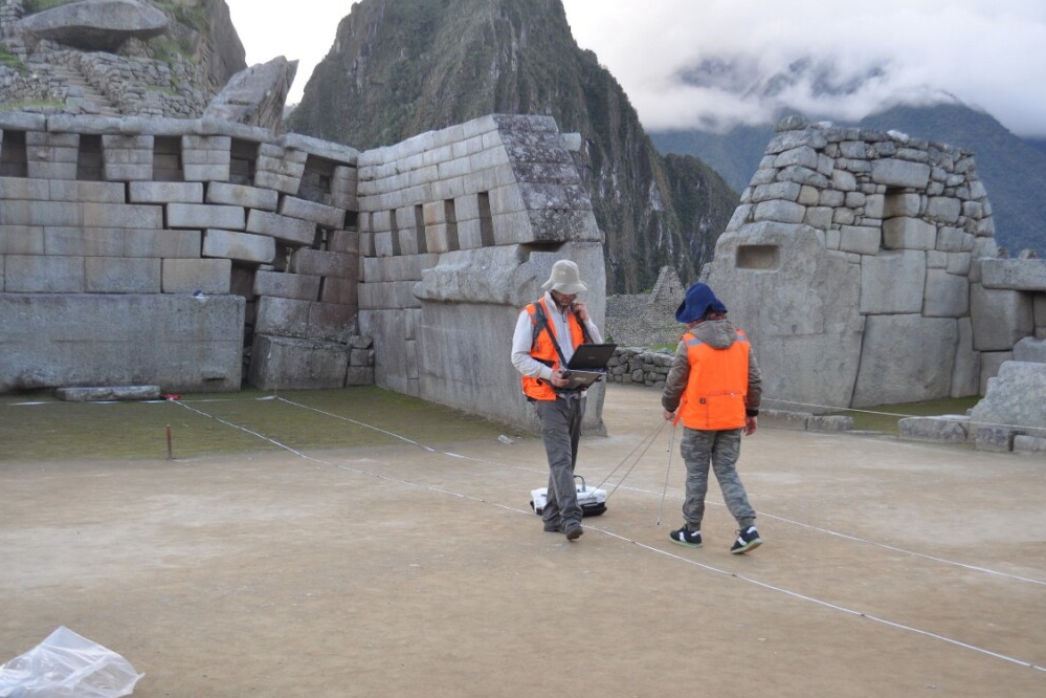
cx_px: 522
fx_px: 1249
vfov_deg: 31.2
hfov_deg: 45.4
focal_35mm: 43
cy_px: 354
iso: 400
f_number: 5
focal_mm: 28
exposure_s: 1/100
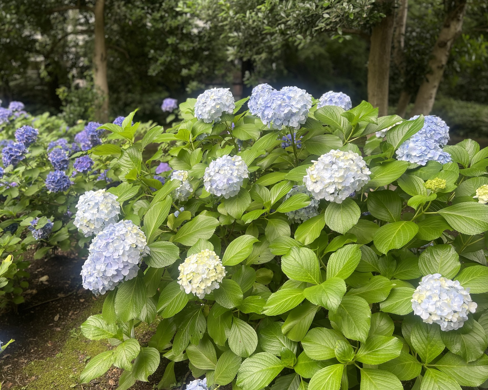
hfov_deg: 62.2
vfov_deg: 51.5
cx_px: 232
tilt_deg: -13.1
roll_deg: +0.0
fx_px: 404
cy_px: 196
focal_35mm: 28
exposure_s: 1/121
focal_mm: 5.7
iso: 40
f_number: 1.5
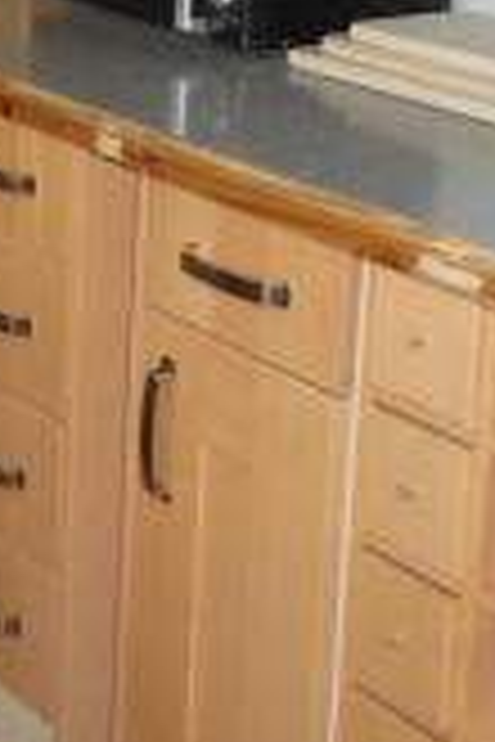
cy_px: 70
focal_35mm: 92
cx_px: -128
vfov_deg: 21.6
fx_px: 1897
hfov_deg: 14.3
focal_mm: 4.4
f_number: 2.8
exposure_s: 1/30
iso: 160
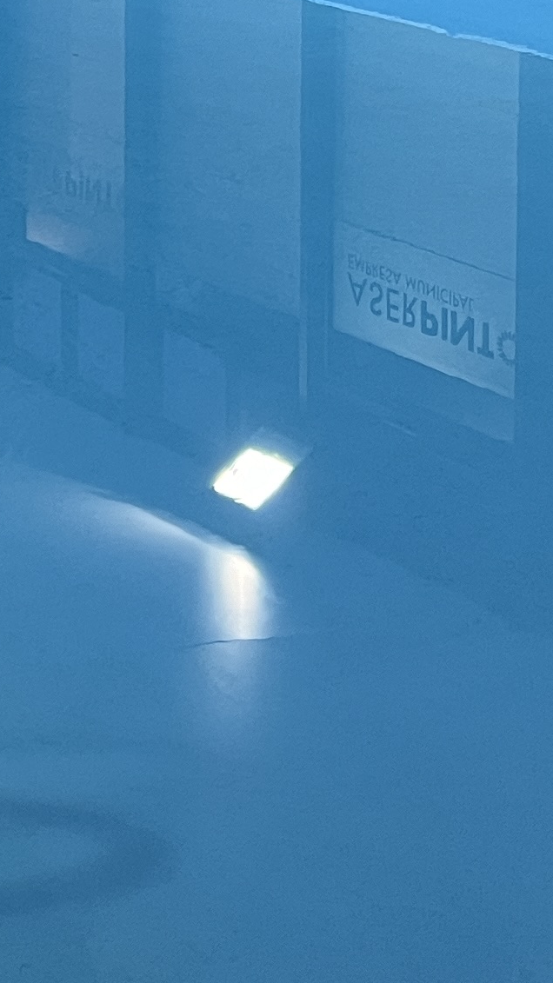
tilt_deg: -5.2
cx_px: 29
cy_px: -178
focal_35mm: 101
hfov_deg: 11.9
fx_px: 2633
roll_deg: +0.3
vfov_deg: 19.9
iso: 80
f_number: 1.5
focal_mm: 5.7
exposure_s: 1/50
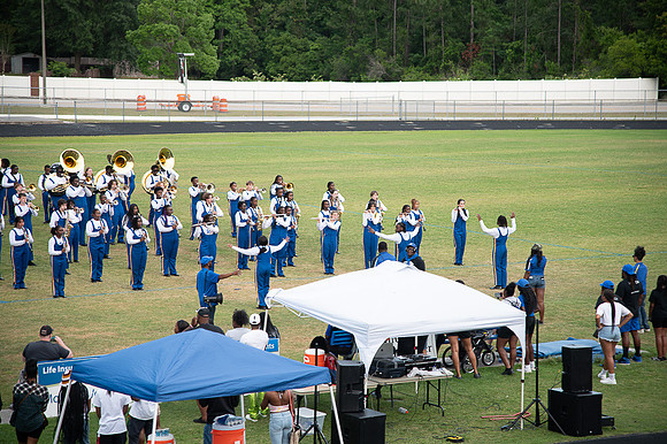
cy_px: 222
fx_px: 2222
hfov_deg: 17.1
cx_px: 334
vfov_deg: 11.4
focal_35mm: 120
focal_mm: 120
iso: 400
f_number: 4
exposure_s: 1/200
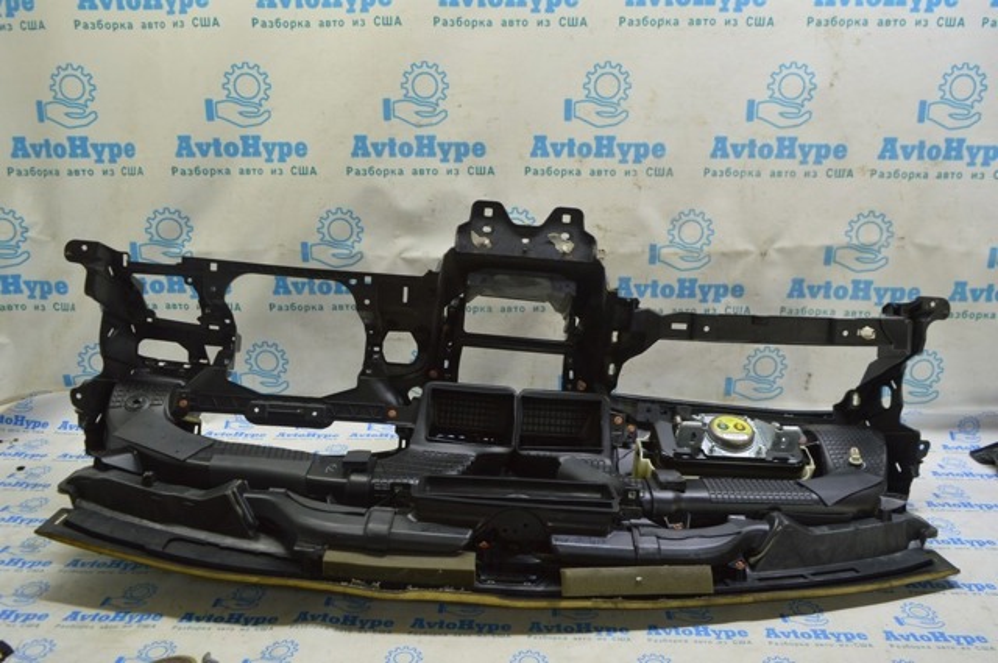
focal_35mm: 27
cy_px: 332
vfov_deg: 47.8
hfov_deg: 67.4
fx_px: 748
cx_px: 499
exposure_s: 1/20
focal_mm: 18
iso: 400
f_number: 5.6
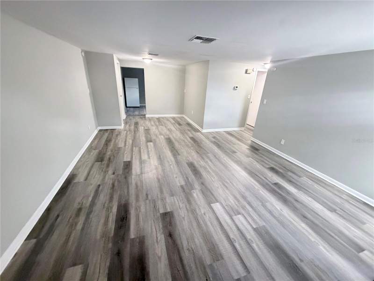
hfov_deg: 102.1
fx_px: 151
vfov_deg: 85.7
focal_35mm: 14
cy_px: 140
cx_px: 187
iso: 800
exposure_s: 1/60
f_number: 2.2
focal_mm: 2.22
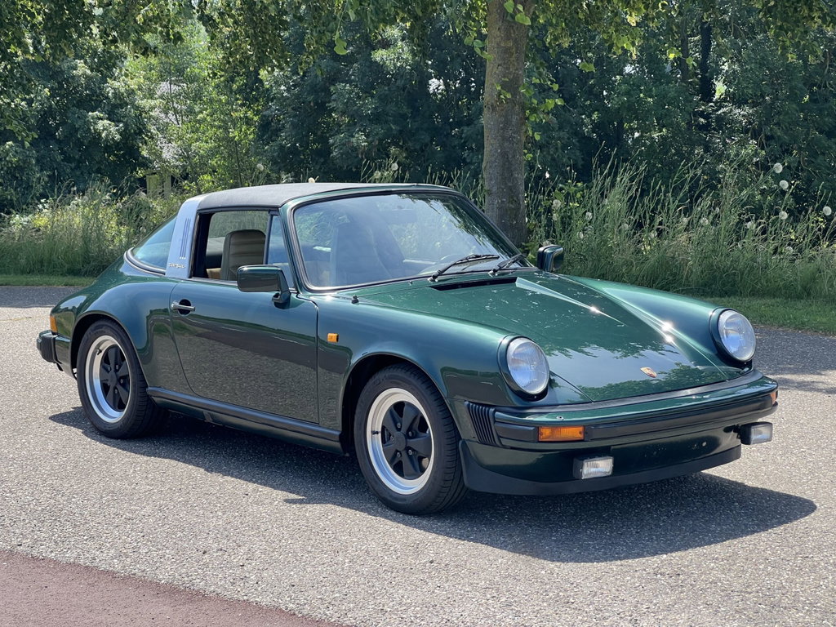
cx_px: 418
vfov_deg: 19.1
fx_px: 1860
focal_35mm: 77
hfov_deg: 25.3
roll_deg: +2.2
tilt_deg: -8.6
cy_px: 314
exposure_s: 1/269
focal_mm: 9
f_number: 2.8
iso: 32
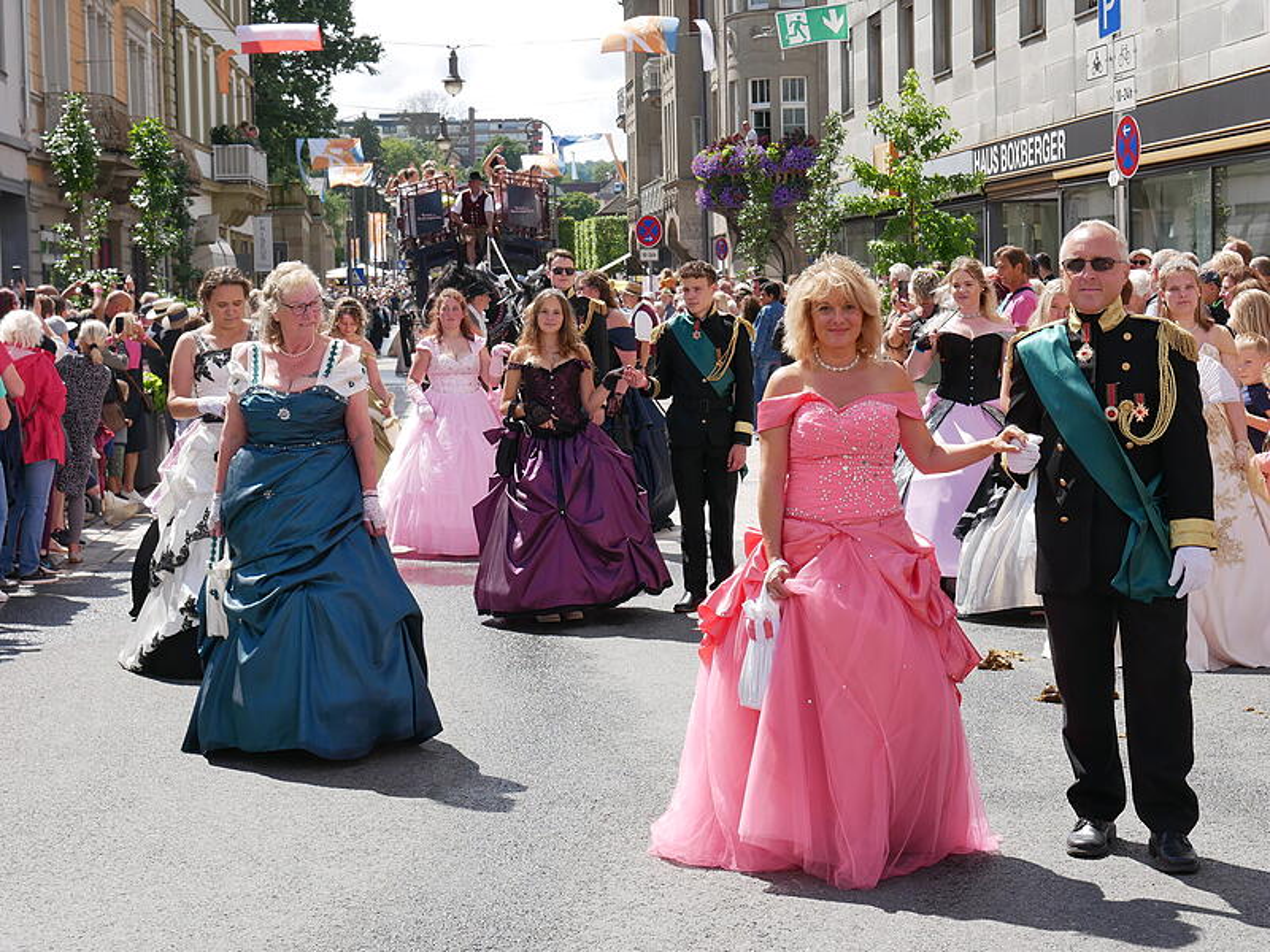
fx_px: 2348
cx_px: 635
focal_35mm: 64
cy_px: 476
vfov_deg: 22.9
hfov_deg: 30.3
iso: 200
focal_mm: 32
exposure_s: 1/400
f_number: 6.3
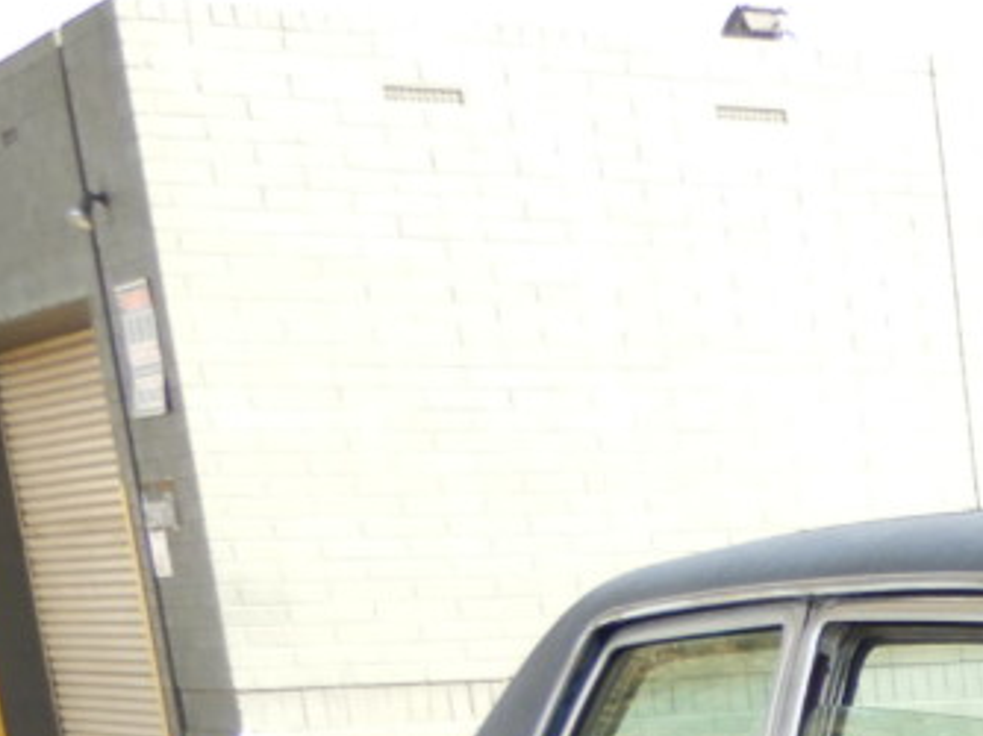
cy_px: 1581
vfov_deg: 11.3
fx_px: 3263
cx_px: 1995
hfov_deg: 14.2
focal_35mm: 115
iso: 80
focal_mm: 4.3
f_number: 3.4
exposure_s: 1/200
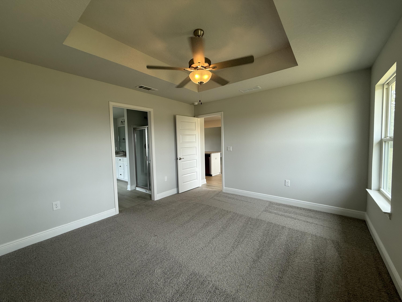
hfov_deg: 102.1
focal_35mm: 14
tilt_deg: -3.3
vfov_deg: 85.7
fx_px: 163
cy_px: 151
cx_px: 201
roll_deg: +1.2
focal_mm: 2.22
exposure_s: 1/99
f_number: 2.2
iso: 64
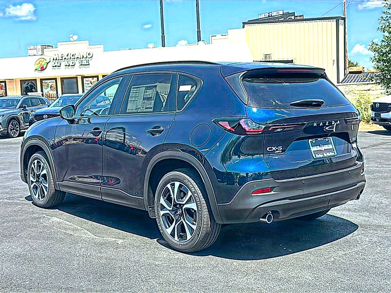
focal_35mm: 38
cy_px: 146
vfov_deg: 37.7
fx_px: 429
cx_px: 196
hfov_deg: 49.0
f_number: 1.78
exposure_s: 1/2262
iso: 100
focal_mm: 6.86
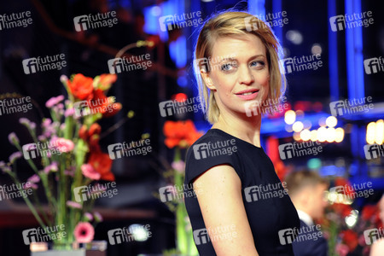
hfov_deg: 17.1
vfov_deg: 11.4
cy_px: 128
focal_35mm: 120
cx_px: 192
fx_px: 1280
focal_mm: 120
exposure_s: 1/60
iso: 2000
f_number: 4
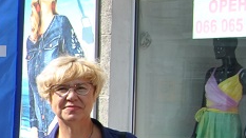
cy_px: 155
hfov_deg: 10.4
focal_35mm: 182
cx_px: -317
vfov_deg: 6.6
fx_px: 1187
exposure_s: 1/200
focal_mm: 18
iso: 100
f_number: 7.1
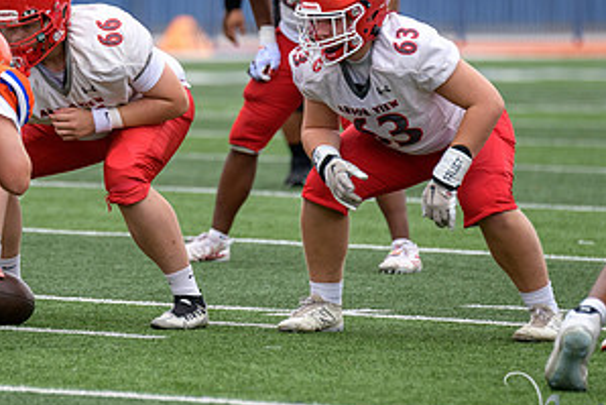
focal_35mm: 583
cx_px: 132
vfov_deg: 2.4
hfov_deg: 3.5
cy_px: 127
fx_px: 9818
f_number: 3.5
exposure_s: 1/1000
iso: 500
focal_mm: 300
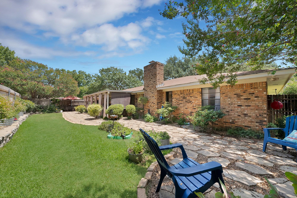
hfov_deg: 112.6
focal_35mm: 12
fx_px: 99
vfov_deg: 90.0
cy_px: 99
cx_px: 148
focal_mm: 12
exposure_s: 1/200
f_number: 9
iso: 640
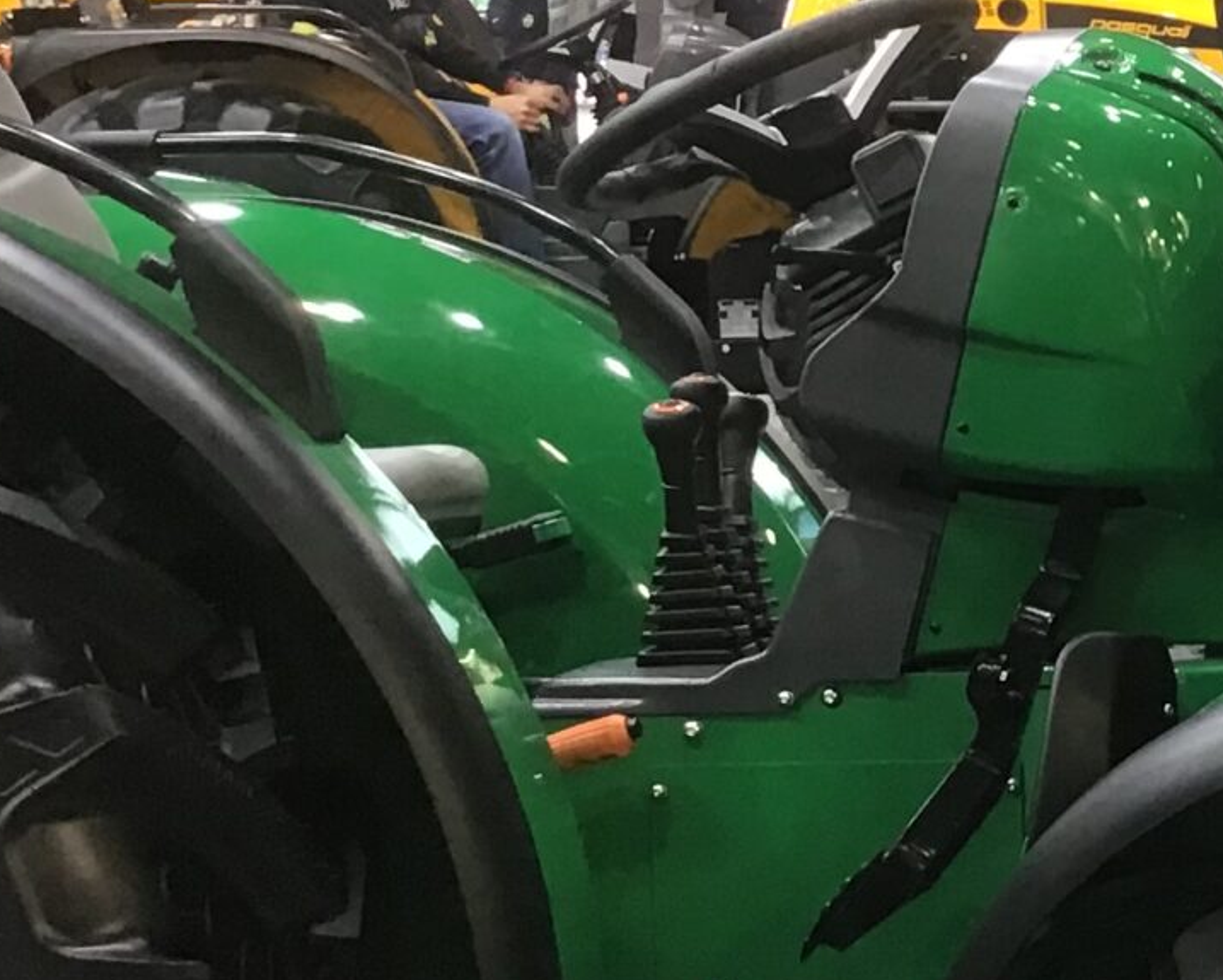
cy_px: 649
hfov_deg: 15.9
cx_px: 1967
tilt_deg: -10.9
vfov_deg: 14.2
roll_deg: +1.7
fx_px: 3910
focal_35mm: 108
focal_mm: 3.3
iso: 64
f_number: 2.4
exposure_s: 1/33
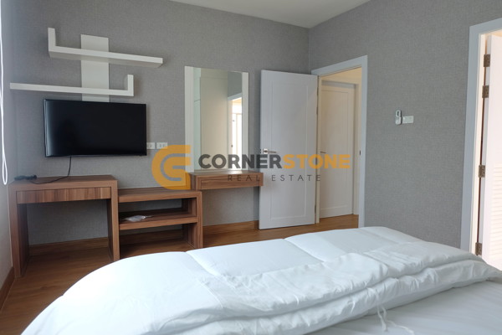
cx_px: 251
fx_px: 335
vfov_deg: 53.1
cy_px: 168
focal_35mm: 24
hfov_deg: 73.7
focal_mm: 16
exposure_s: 1/30
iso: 200
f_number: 3.5
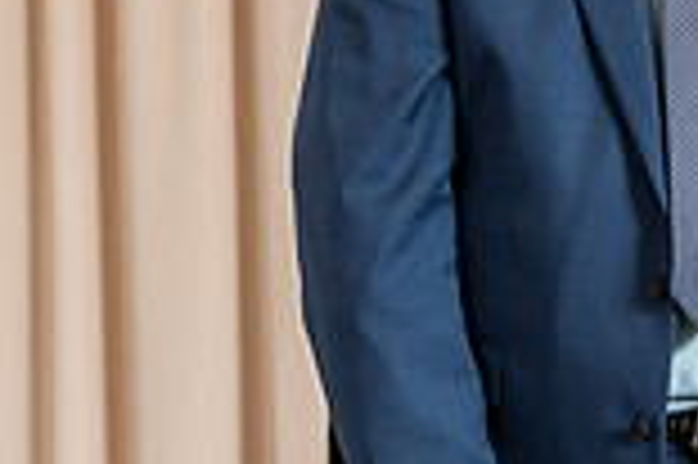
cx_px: 892
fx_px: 3777
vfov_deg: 7.0
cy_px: 88
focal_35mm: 195
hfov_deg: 10.3
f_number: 4.5
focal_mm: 52
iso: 1600
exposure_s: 1/200
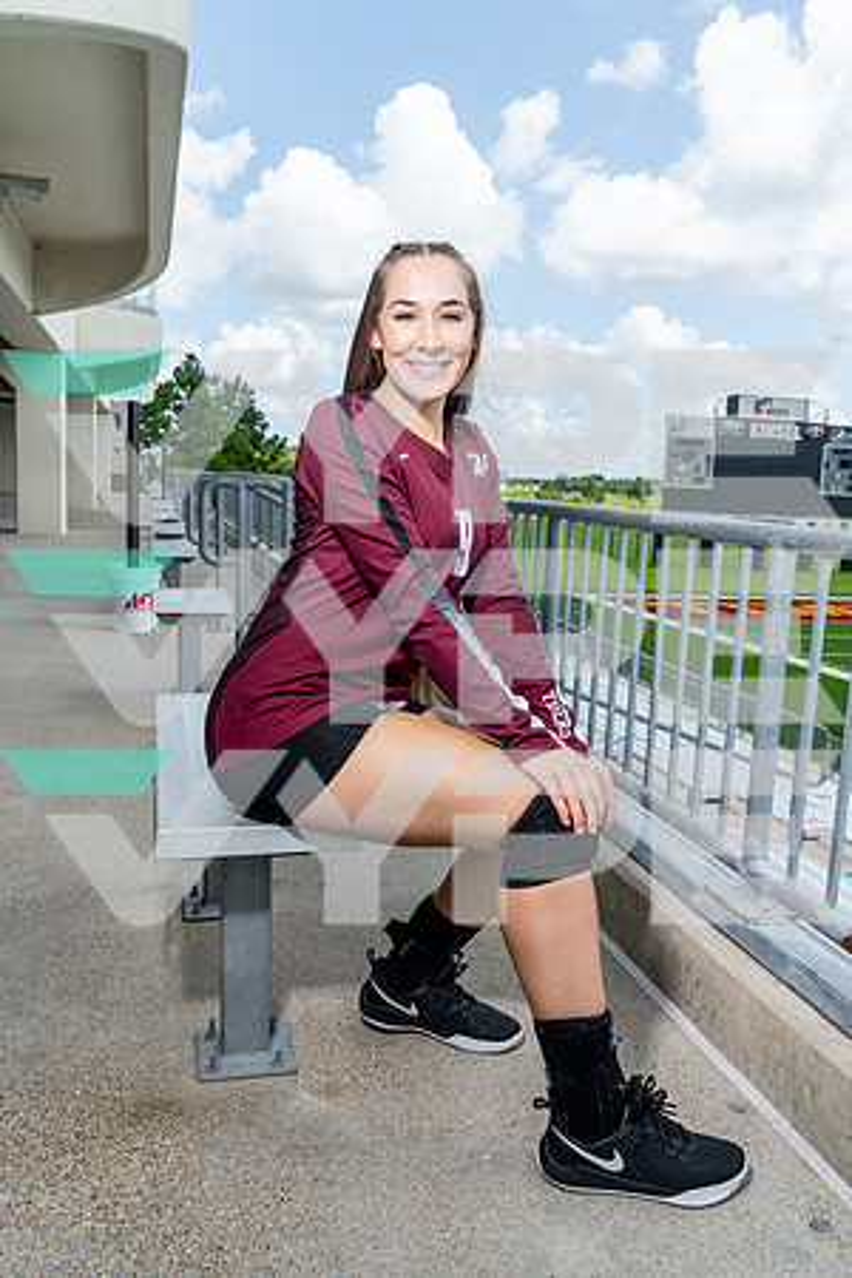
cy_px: 639
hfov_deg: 43.6
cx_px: 426
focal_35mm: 30
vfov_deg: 61.9
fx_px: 1065
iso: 100
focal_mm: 30
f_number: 10
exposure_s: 1/125
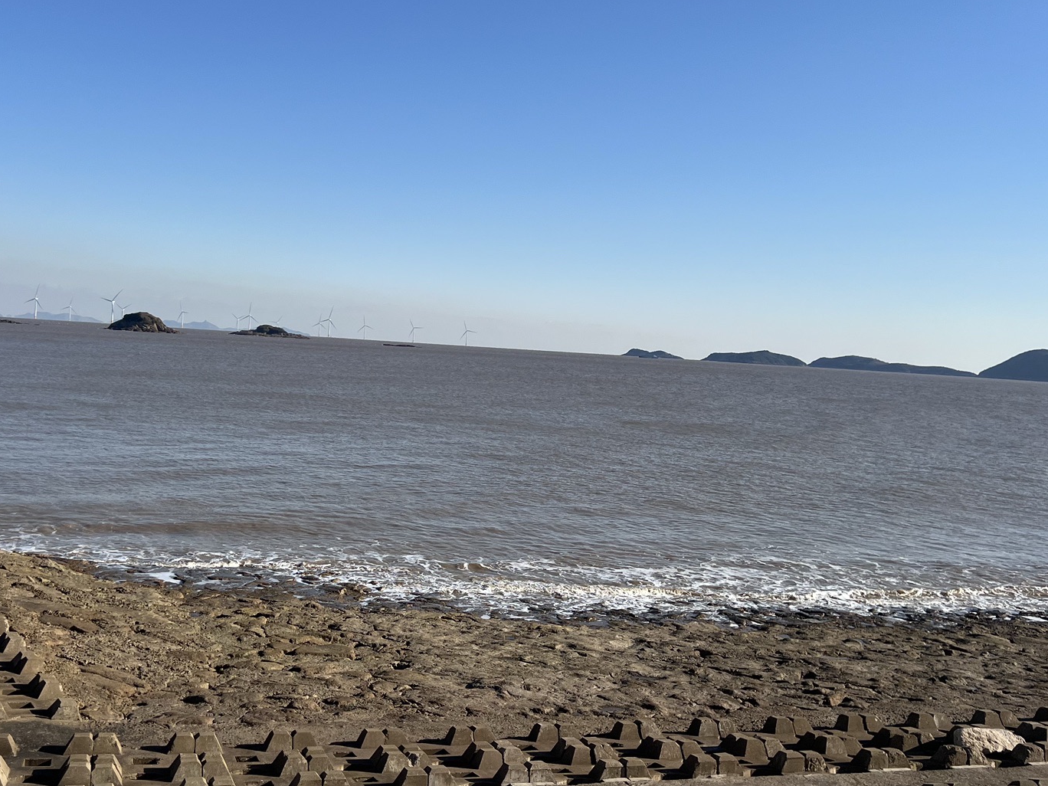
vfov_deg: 37.7
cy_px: 368
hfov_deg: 48.9
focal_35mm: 38
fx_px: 1150
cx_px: 475
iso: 50
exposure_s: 1/6211
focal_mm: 5.7
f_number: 1.5
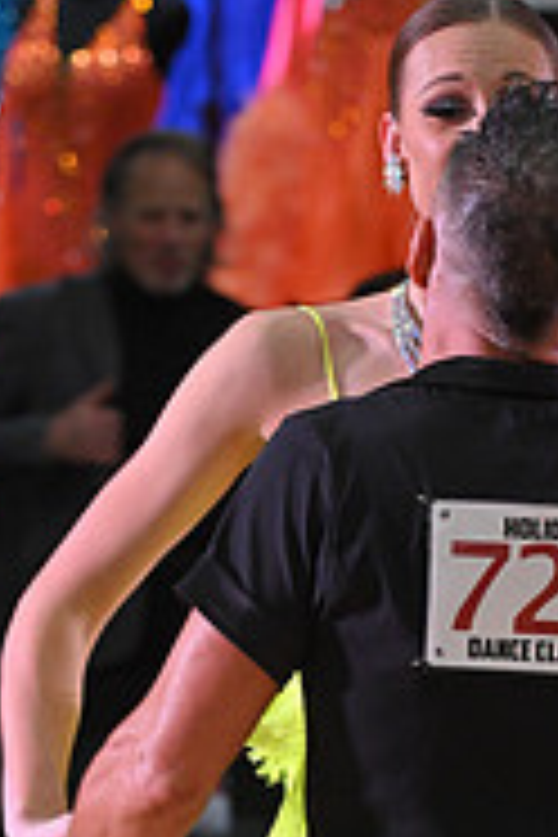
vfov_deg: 4.9
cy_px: 1102
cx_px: 407
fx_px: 9787
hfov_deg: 3.3
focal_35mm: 421
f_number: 5
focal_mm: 135
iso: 2000
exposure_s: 1/320
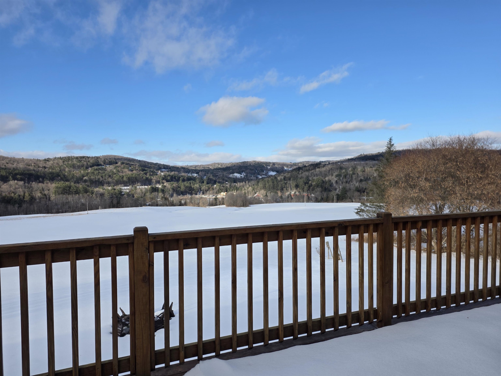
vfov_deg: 58.9
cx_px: 250
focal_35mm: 23
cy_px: 188
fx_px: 333
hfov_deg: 73.9
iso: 80
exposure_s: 1/5447
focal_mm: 6.25
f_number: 1.7
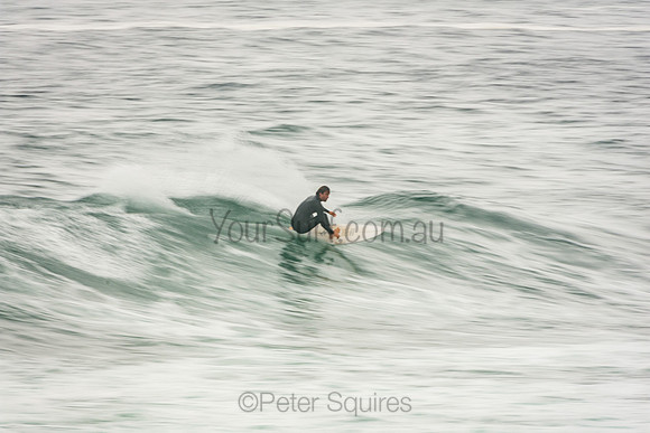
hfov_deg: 3.4
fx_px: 10835
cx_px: 325
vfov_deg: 2.3
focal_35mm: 600
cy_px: 216
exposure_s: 1/30
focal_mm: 400
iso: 100
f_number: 22
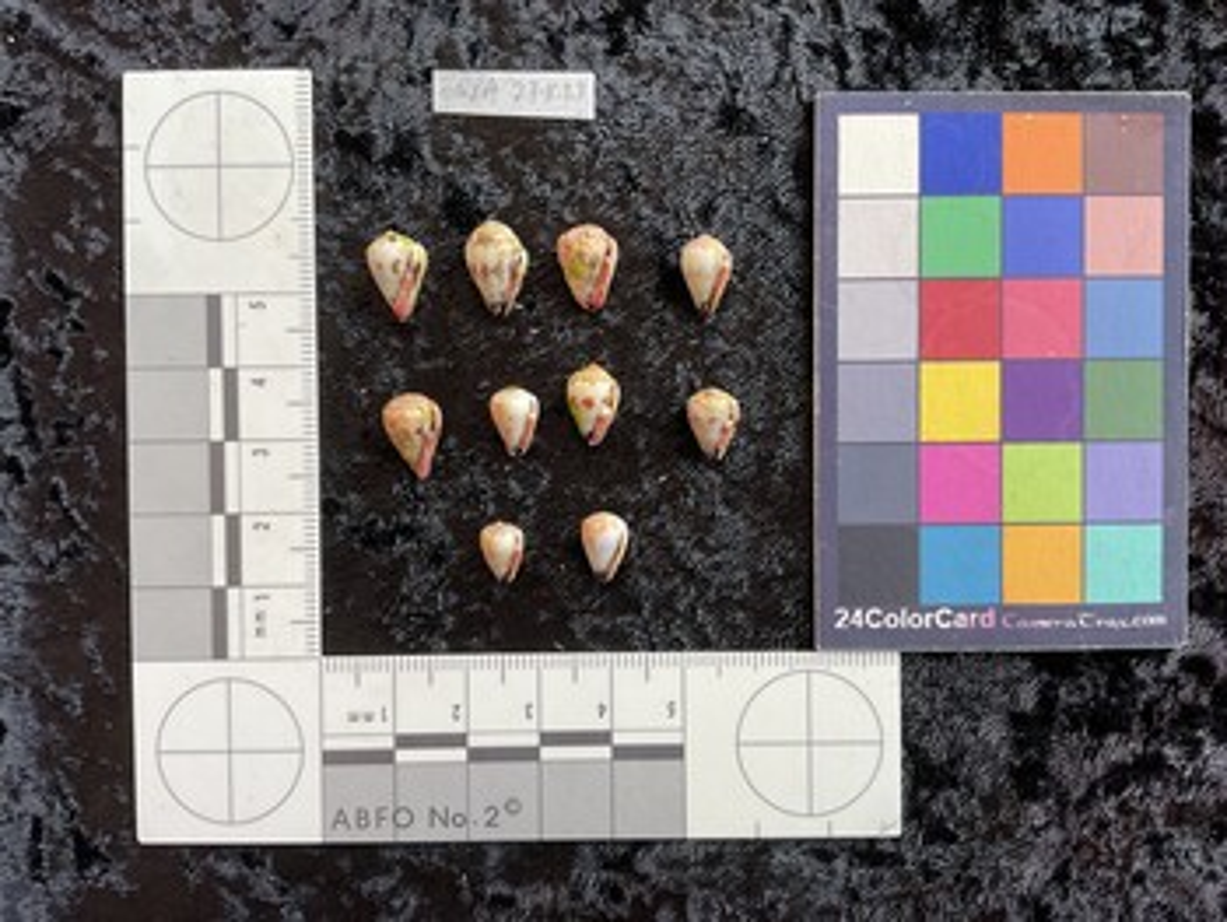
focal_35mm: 29
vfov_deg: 48.3
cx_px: 614
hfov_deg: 61.6
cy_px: 461
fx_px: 1029
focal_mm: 3
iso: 50
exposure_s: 1/120
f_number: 1.8
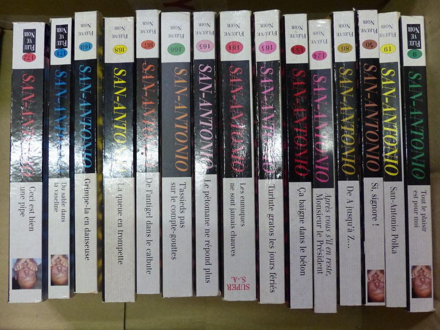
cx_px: 220
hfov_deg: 54.0
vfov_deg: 41.8
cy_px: 165
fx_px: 432
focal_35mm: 34
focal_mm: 6.2
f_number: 2.8
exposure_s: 1/60
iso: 800
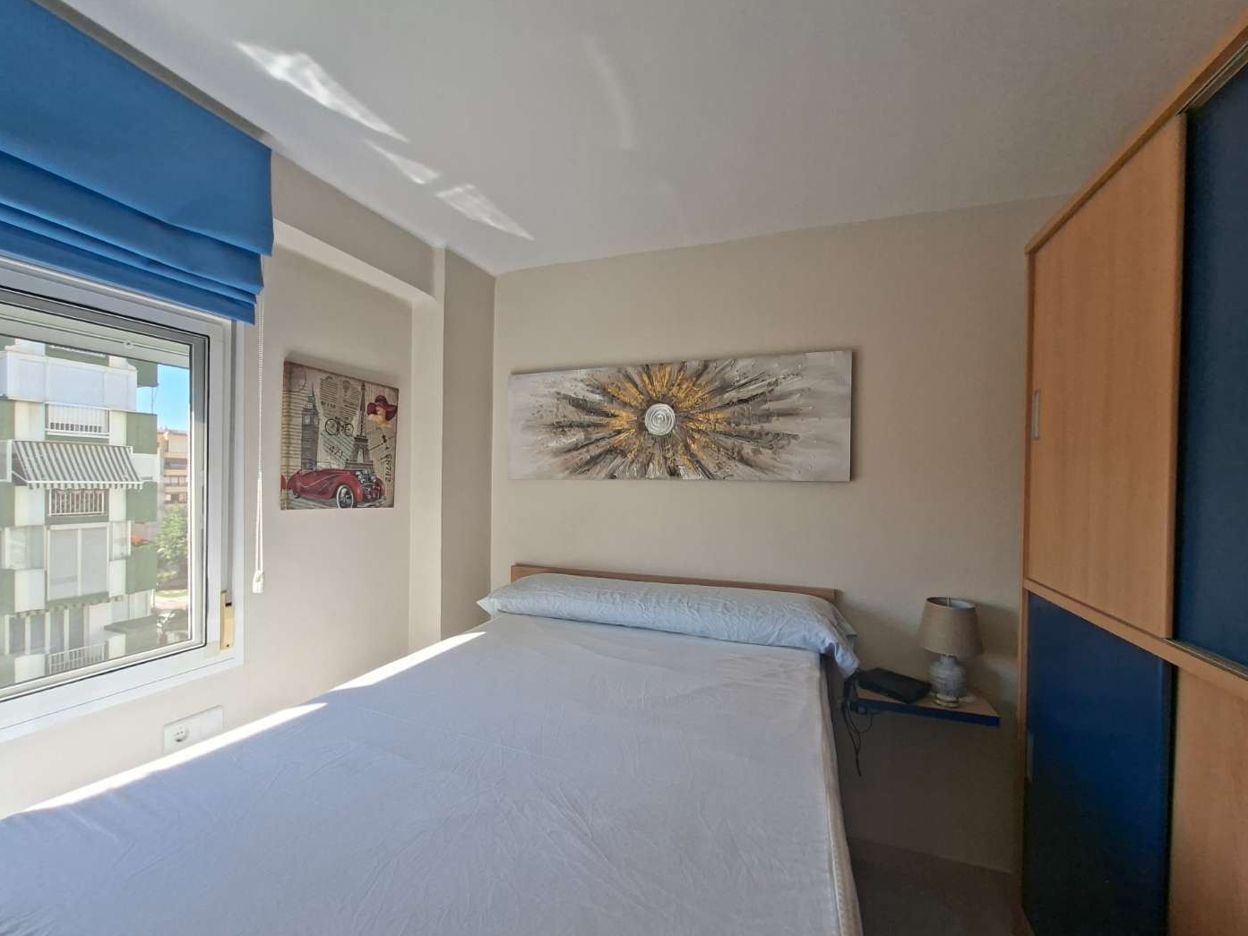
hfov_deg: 102.0
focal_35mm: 14
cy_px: 490
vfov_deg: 85.6
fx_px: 505
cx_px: 592
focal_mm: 1.74
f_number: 2.2
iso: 40
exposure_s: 1/194
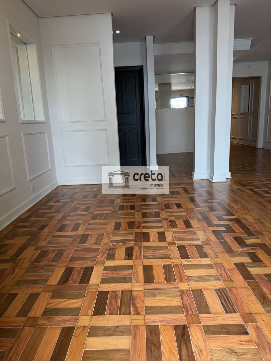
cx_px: 136
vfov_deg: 71.6
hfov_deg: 56.8
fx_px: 251
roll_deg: +2.1
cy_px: 180
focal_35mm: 24
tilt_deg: -12.2
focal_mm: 6.76
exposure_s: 1/60
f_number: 1.78
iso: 160
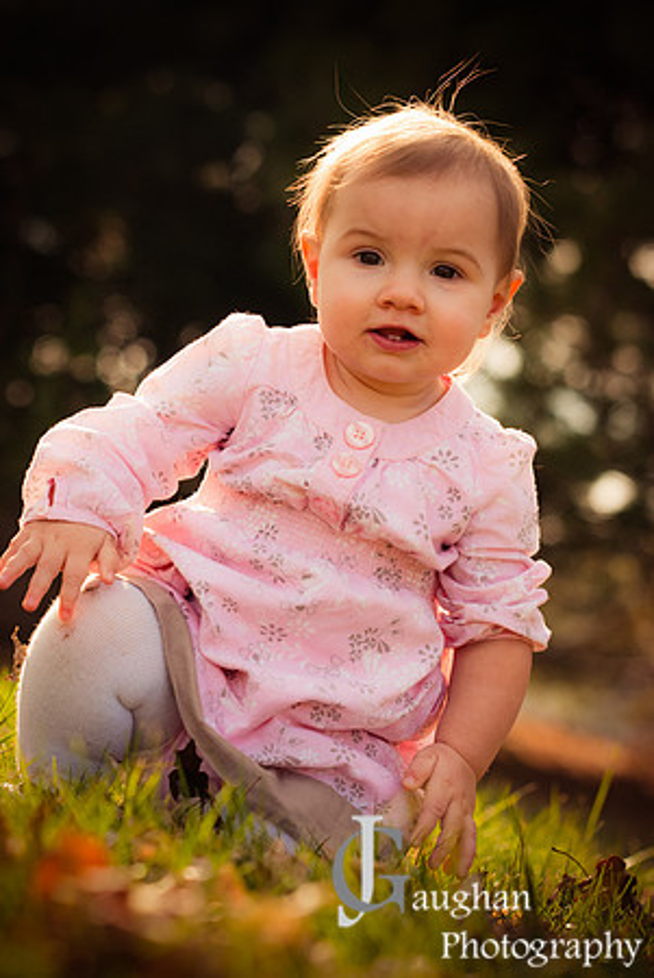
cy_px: 489
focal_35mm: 117
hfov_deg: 11.7
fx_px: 3181
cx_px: 327
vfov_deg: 17.5
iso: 320
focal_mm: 78
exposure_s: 1/1600
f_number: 3.5
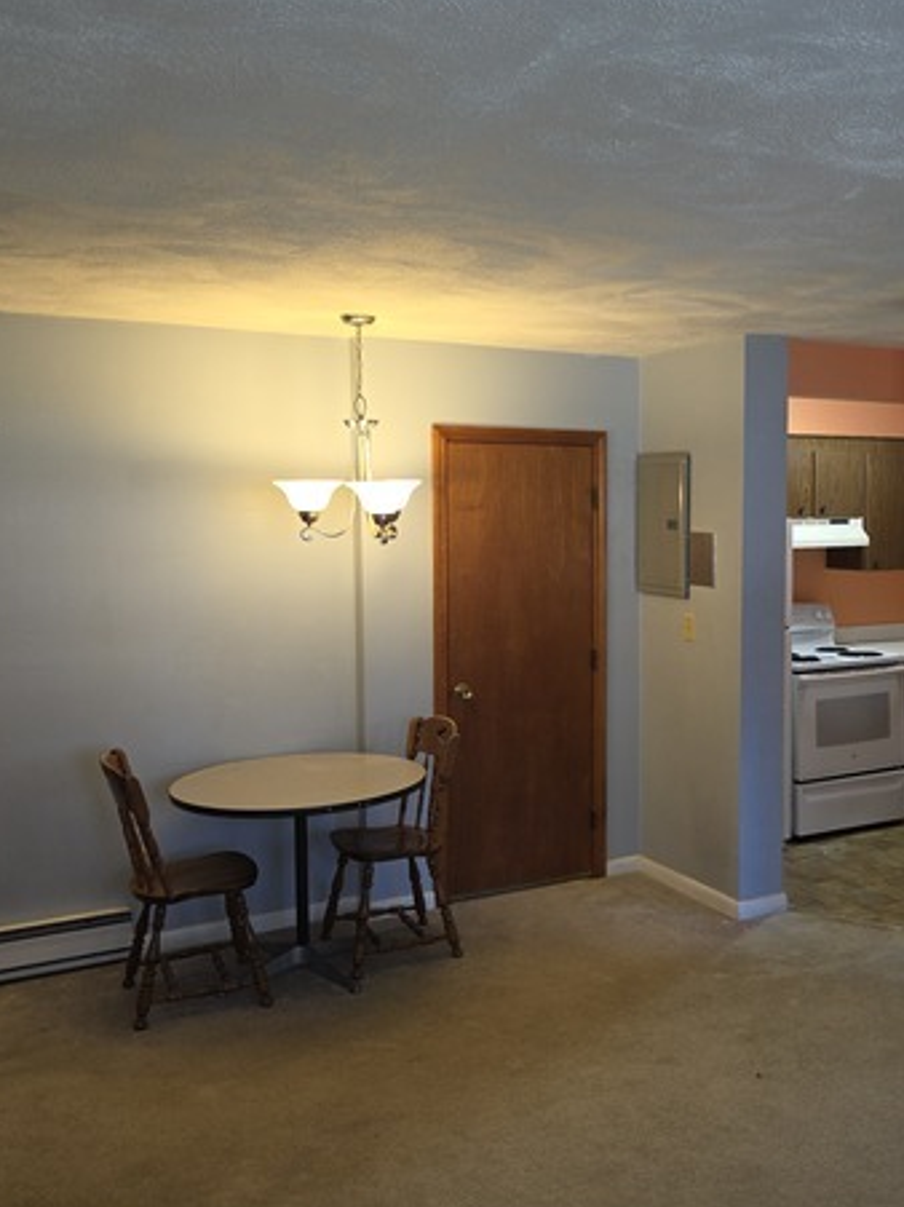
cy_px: 573
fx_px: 1184
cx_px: 603
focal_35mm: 34
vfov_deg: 53.9
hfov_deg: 41.2
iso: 100
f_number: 1.8
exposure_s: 1/40
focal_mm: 5.4
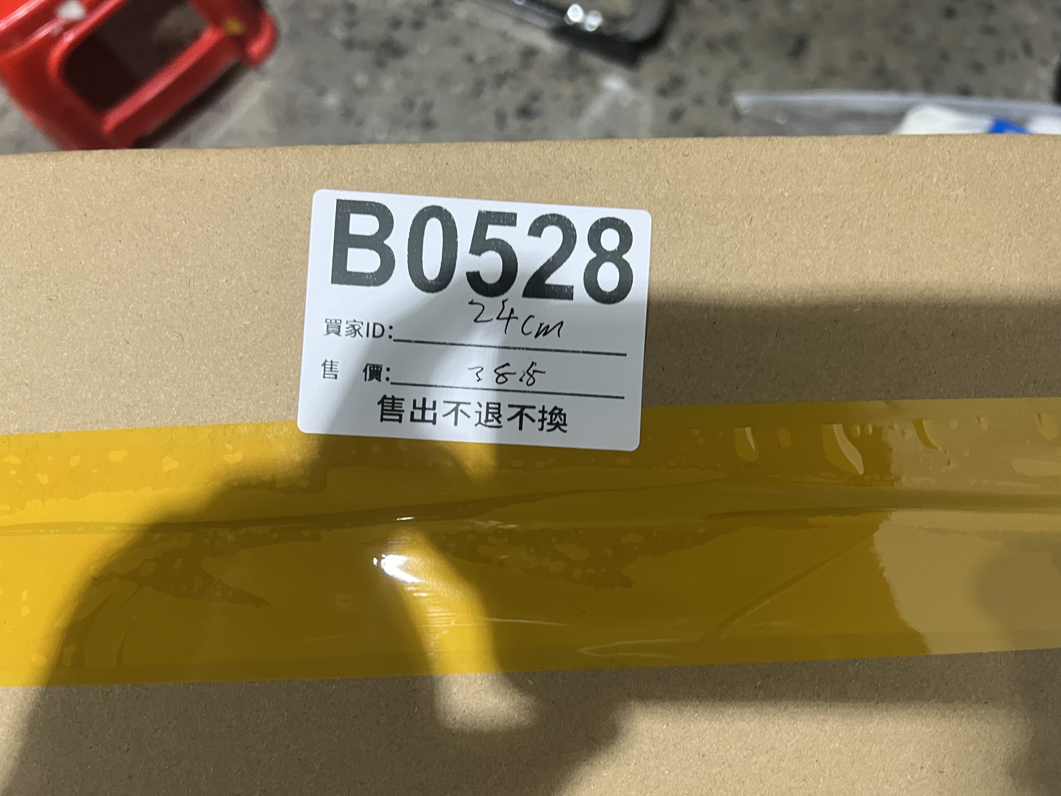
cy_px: 398
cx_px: 530
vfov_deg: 53.1
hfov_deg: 67.3
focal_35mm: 26
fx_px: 797
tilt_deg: -87.3
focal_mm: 5.7
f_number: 1.5
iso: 200
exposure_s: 1/50
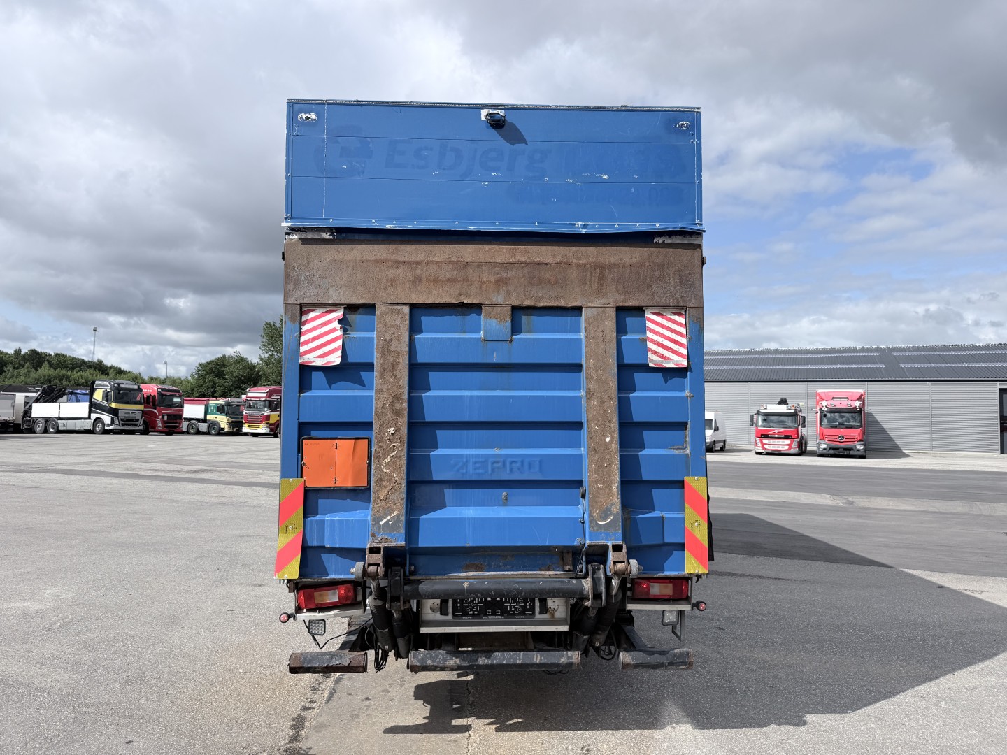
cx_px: 504
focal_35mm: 24
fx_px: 698
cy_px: 378
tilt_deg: +2.0
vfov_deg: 56.8
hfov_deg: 71.6
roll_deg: -0.9
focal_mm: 6.76
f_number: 1.78
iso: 80
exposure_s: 1/5319
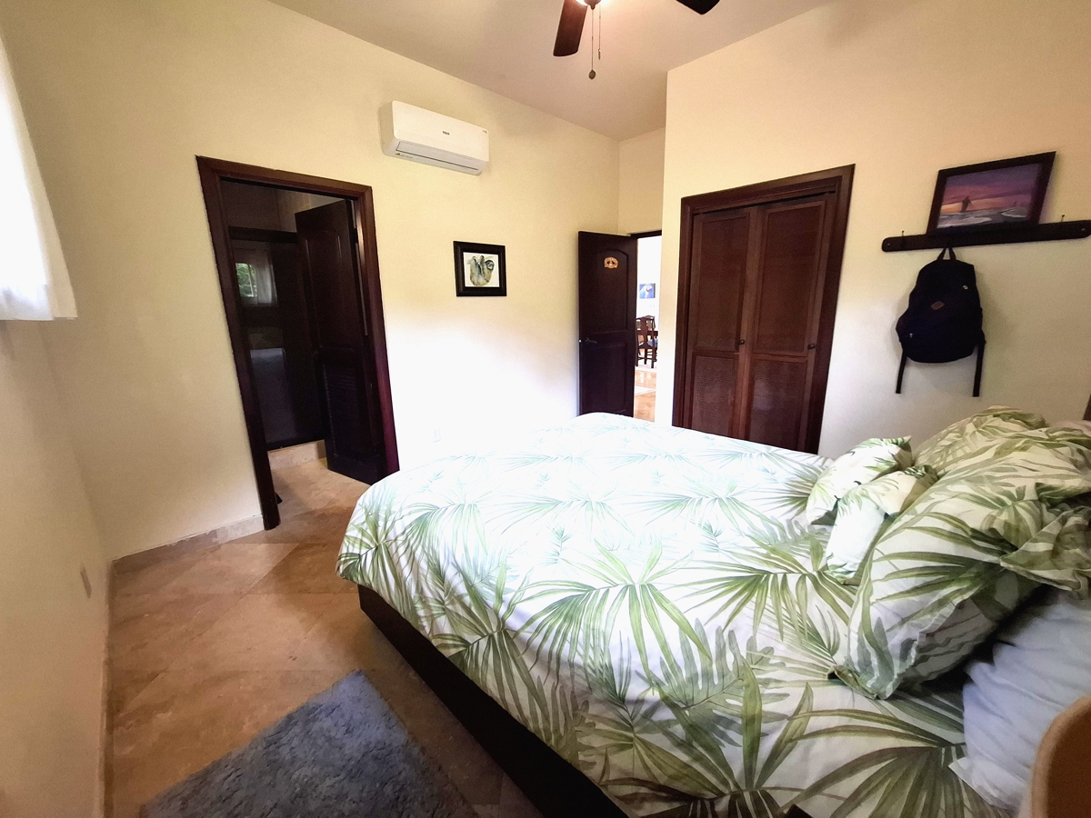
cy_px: 409
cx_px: 546
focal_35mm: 13
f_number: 2.2
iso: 160
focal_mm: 1.74
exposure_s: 1/40
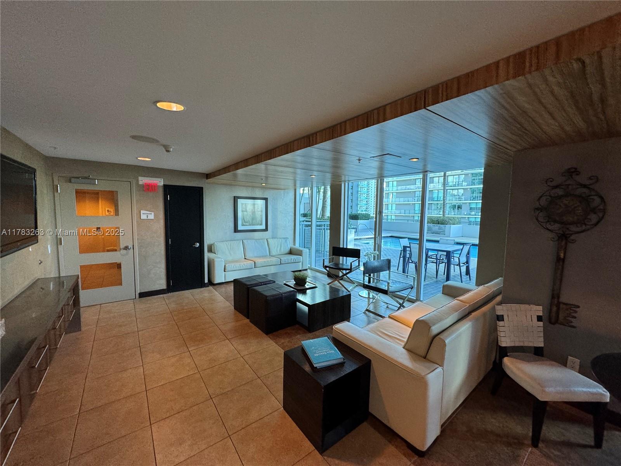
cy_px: 233
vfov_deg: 85.7
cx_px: 310
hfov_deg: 102.1
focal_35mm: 14
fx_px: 251
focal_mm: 2.22
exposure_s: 1/120
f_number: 2.2
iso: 160
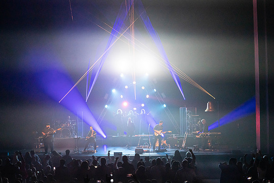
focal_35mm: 73
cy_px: 92
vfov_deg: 18.7
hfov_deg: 27.8
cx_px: 137
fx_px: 554
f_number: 5.6
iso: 8000
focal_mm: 70
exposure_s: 1/250
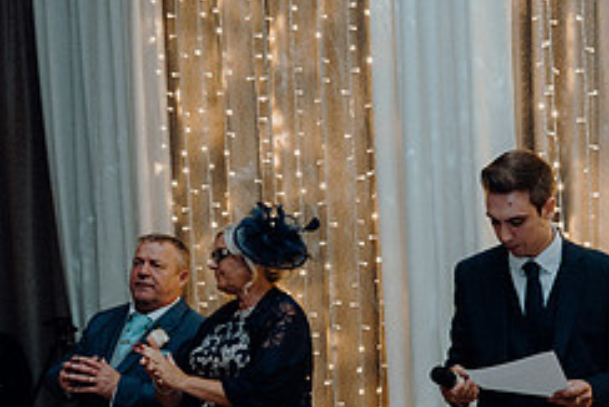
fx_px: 965
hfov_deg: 32.0
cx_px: 626
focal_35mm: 57
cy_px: 343
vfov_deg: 23.4
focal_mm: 24
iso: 2500
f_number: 3.5
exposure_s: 1/160
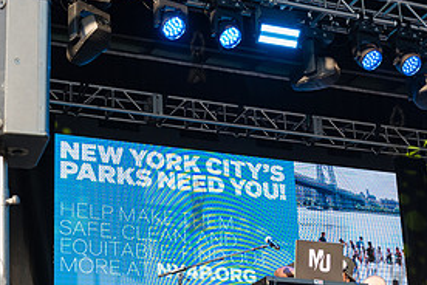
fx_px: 949
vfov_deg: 17.0
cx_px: 196
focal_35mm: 80
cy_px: 205
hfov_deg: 25.4
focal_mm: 38
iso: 500
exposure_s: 1/400
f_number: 3.5
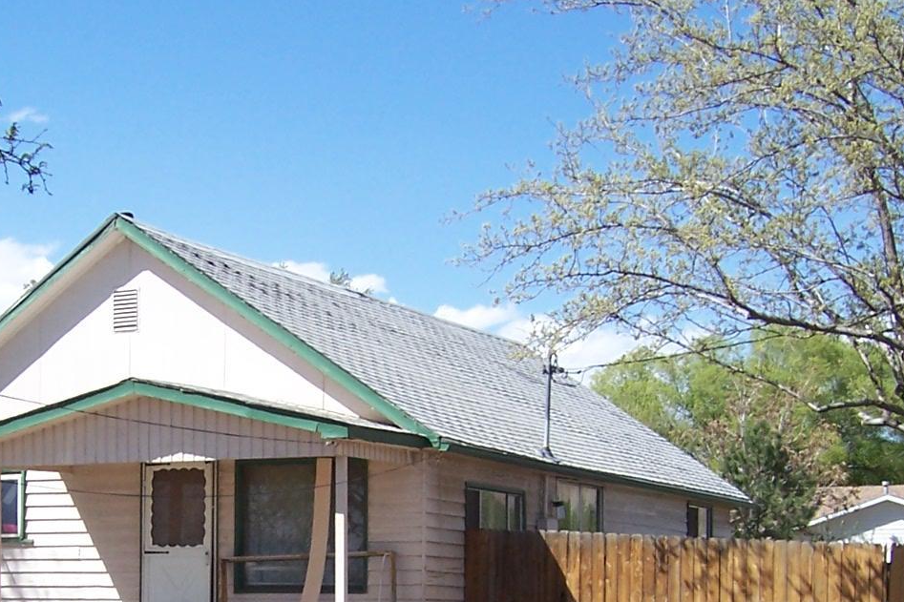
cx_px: 231
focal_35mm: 81
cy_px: 610
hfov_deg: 24.8
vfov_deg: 16.5
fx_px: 2034
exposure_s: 1/350
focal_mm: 6
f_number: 4.8
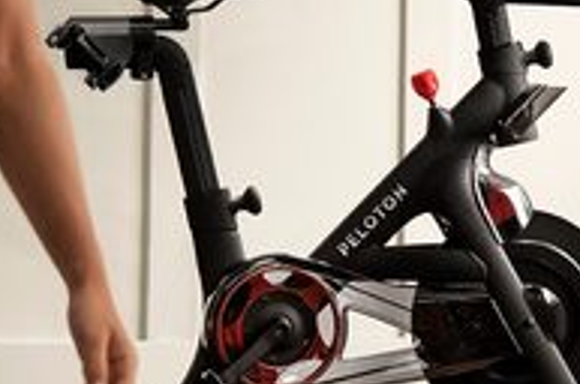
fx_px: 3120
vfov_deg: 7.1
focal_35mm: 194
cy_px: 118
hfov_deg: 10.6
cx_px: 340
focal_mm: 52
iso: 400
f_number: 5.6
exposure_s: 1/200
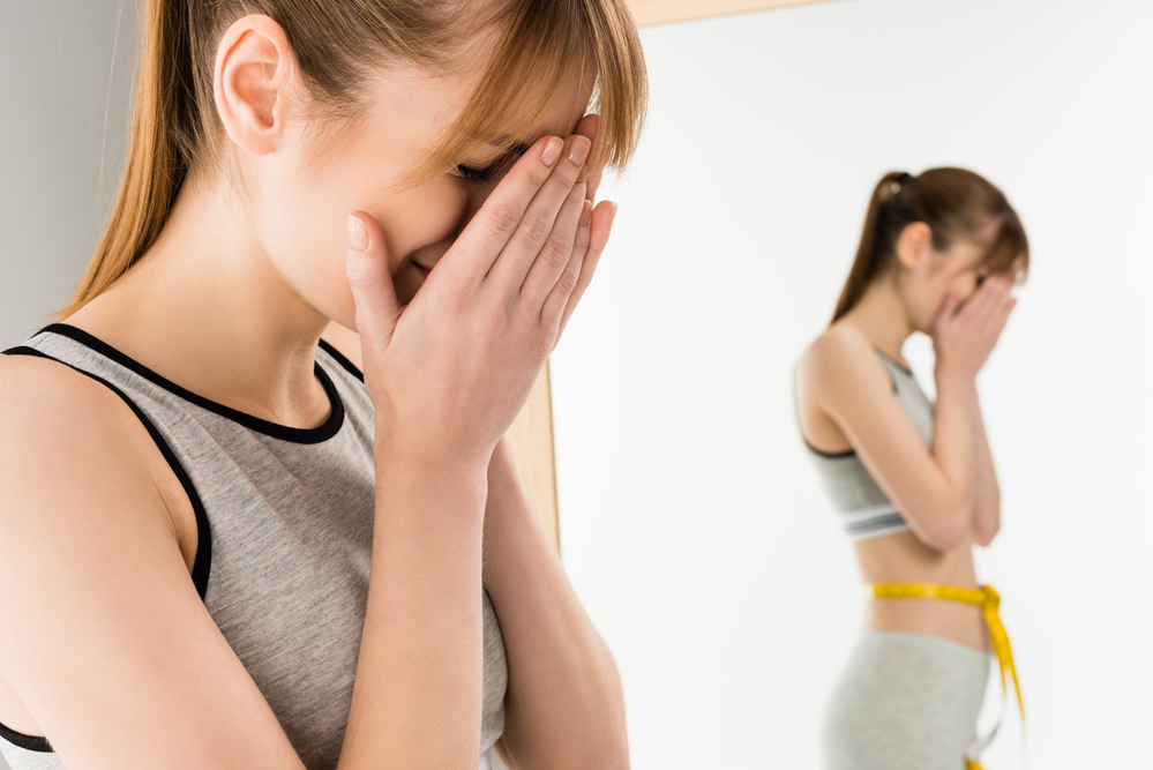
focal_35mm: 50
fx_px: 1602
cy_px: 385
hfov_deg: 39.6
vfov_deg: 27.0
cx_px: 576
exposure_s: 1/160
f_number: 8
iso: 100
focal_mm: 50
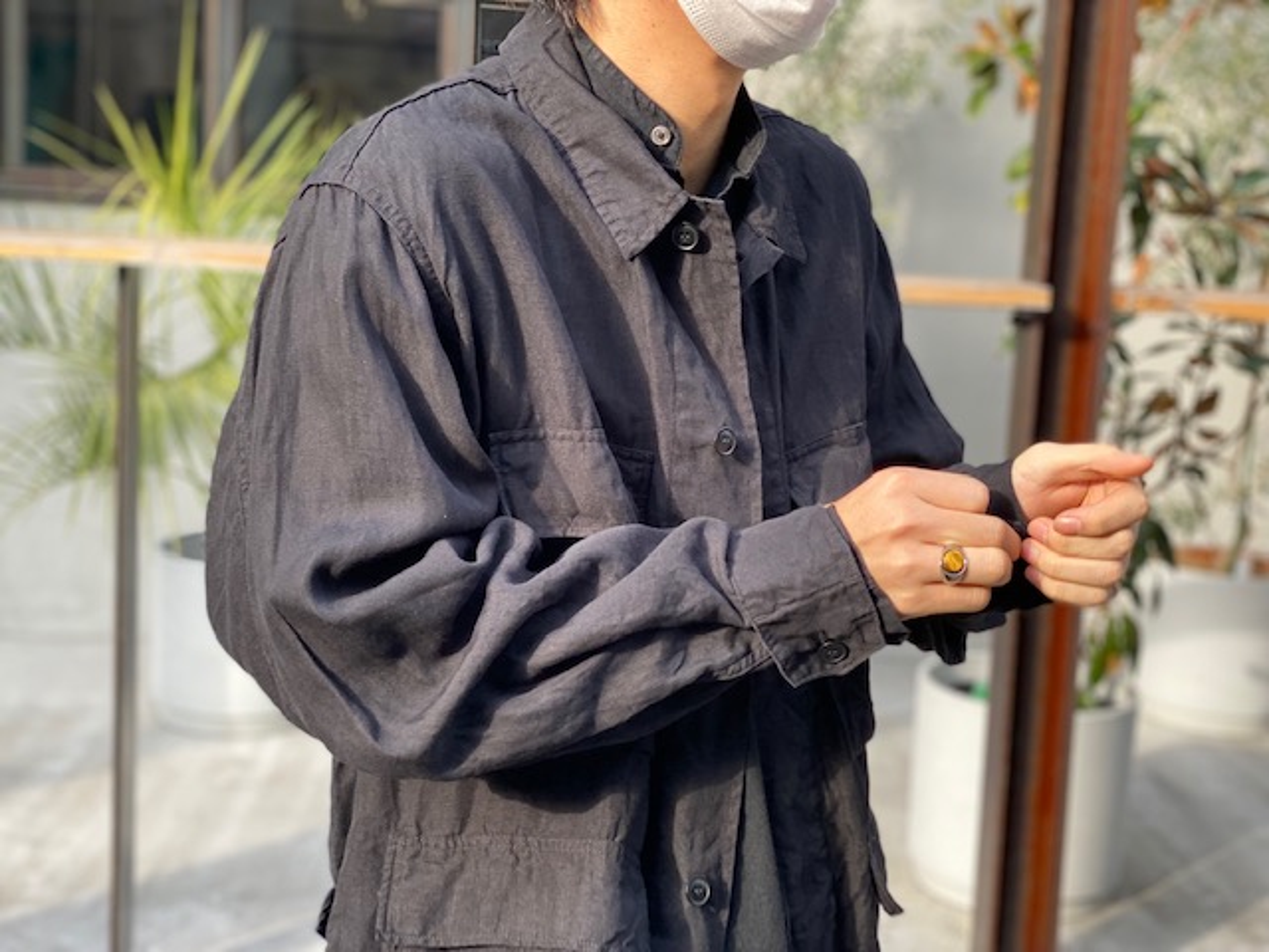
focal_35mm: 52
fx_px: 1906
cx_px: 634
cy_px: 476
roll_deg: -3.4
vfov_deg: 28.0
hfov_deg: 36.8
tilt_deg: -9.1
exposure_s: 1/122
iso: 32
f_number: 2
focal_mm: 6
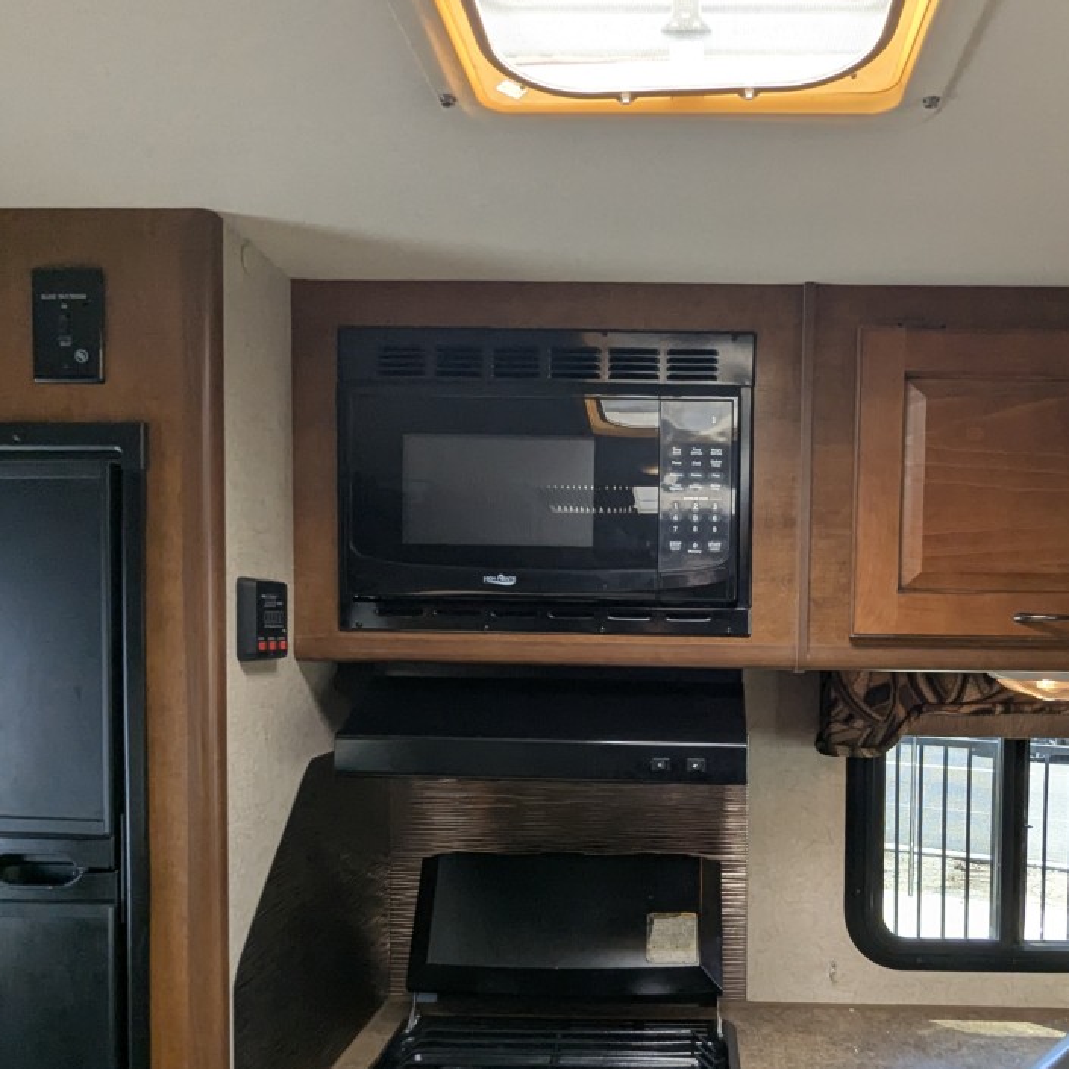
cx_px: 669
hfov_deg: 56.6
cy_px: 675
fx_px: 978
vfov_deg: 56.5
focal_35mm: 28
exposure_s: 1/174
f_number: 2.2
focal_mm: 2.35
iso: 119
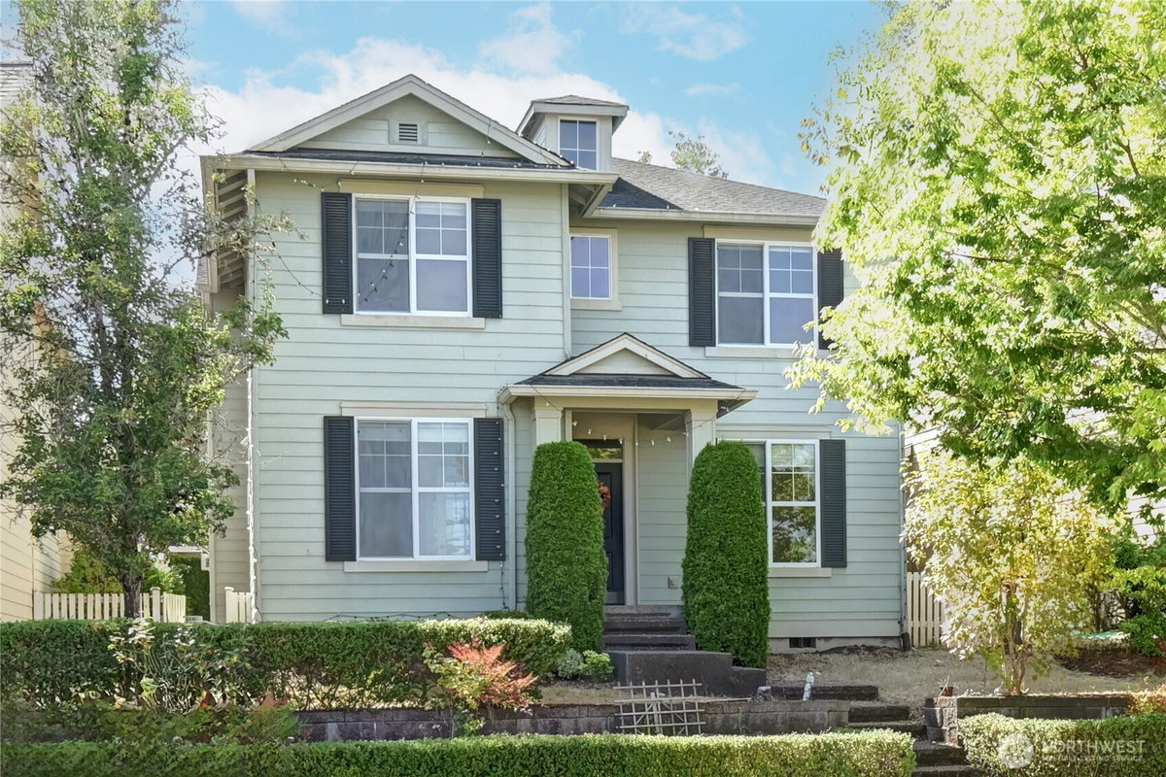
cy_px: 388
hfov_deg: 67.4
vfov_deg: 47.9
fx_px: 874
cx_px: 583
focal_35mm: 27
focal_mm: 18
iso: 800
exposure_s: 1/30
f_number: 11
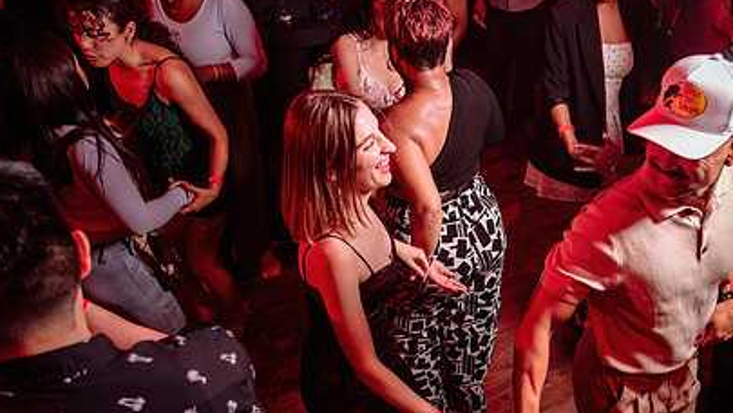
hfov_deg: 53.9
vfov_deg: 32.6
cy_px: 273
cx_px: 505
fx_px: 700
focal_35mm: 36
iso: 800
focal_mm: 24
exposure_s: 1/40
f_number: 3.2
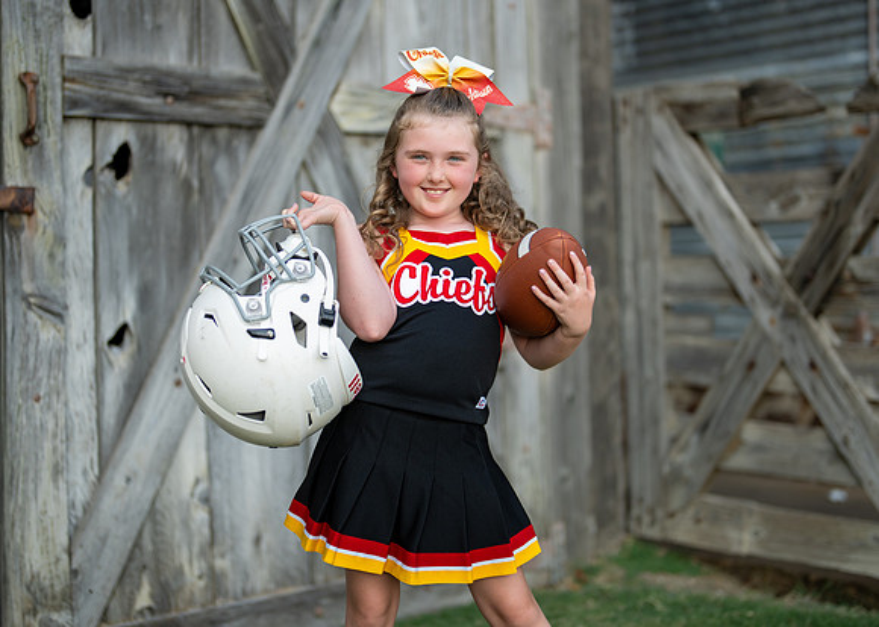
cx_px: 456
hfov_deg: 33.6
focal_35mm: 58
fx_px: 1457
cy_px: 286
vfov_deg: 24.3
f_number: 1.2
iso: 125
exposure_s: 1/2000
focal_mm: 50
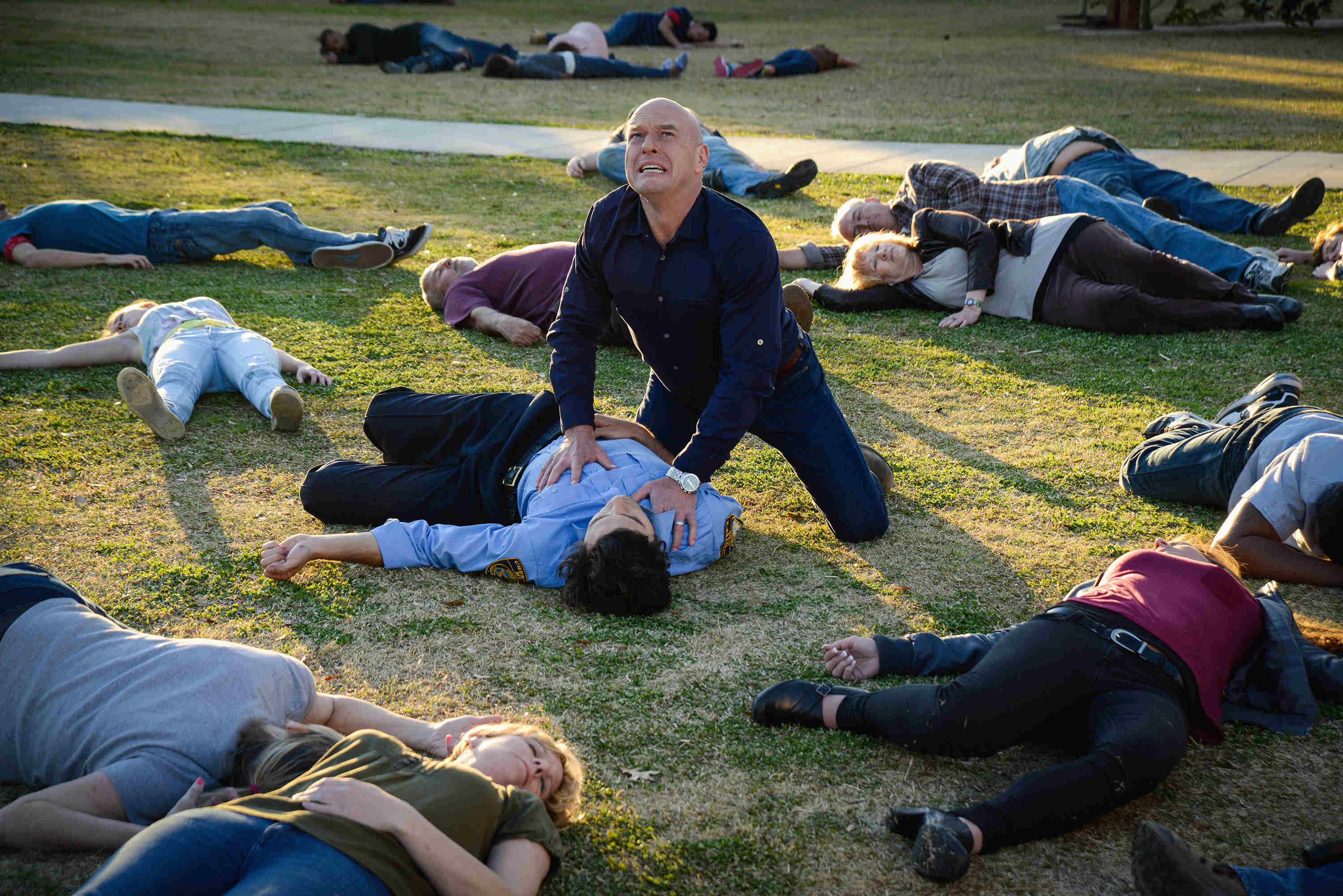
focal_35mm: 85
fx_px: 3172
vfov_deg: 16.1
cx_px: 672
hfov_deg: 23.9
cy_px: 448
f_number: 6.3
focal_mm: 85
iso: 400
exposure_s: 1/250
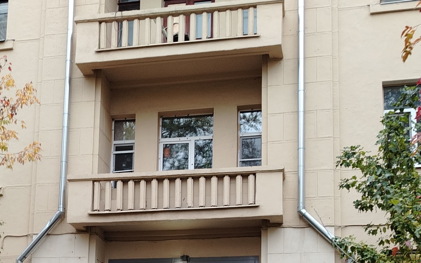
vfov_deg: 23.1
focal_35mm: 52
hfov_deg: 38.8
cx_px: 183
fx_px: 597
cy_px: 304
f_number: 1.75
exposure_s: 1/50
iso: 472
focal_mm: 5.25
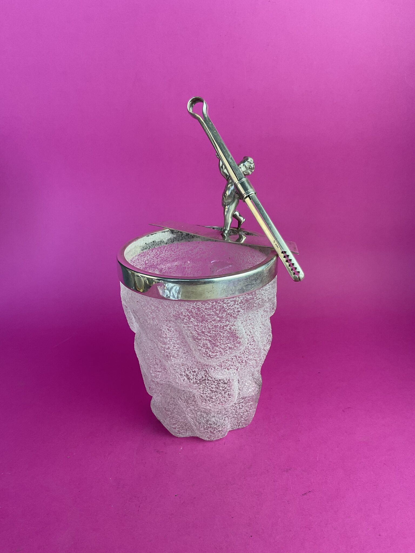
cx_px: 208
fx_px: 464
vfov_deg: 61.7
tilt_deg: -24.2
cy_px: 276
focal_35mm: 29
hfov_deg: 48.2
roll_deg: +0.3
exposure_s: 1/100
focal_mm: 3
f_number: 1.8
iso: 32
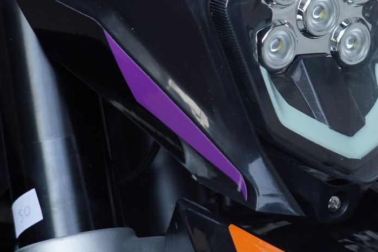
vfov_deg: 11.3
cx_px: 308
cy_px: -2
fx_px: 1260
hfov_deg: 16.9
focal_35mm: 120
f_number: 4
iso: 100
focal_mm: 42
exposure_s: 1/80
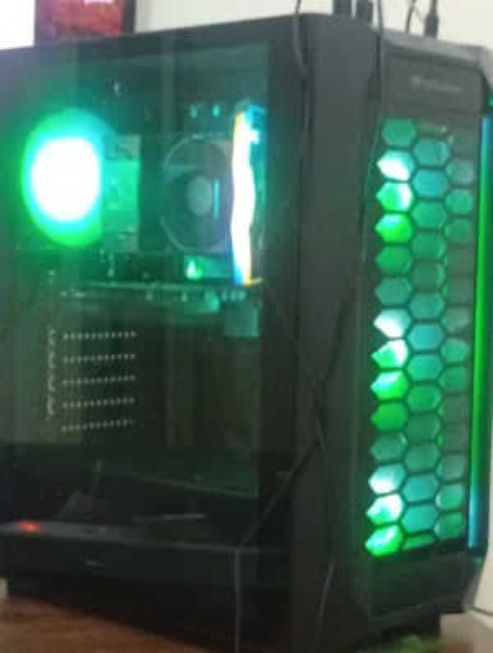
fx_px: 1401
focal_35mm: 74
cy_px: 326
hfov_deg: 20.0
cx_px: 246
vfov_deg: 26.3
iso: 905
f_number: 1.8
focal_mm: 4.15
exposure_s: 1/20
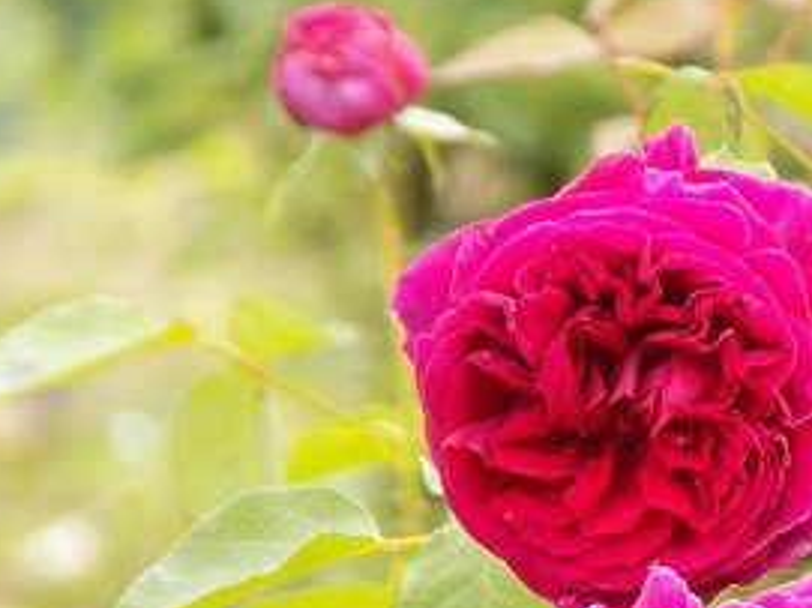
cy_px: 521
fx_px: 22322
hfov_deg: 2.1
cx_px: 671
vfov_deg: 1.6
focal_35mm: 952
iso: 160
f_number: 5.9
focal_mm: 95.4
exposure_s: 1/125
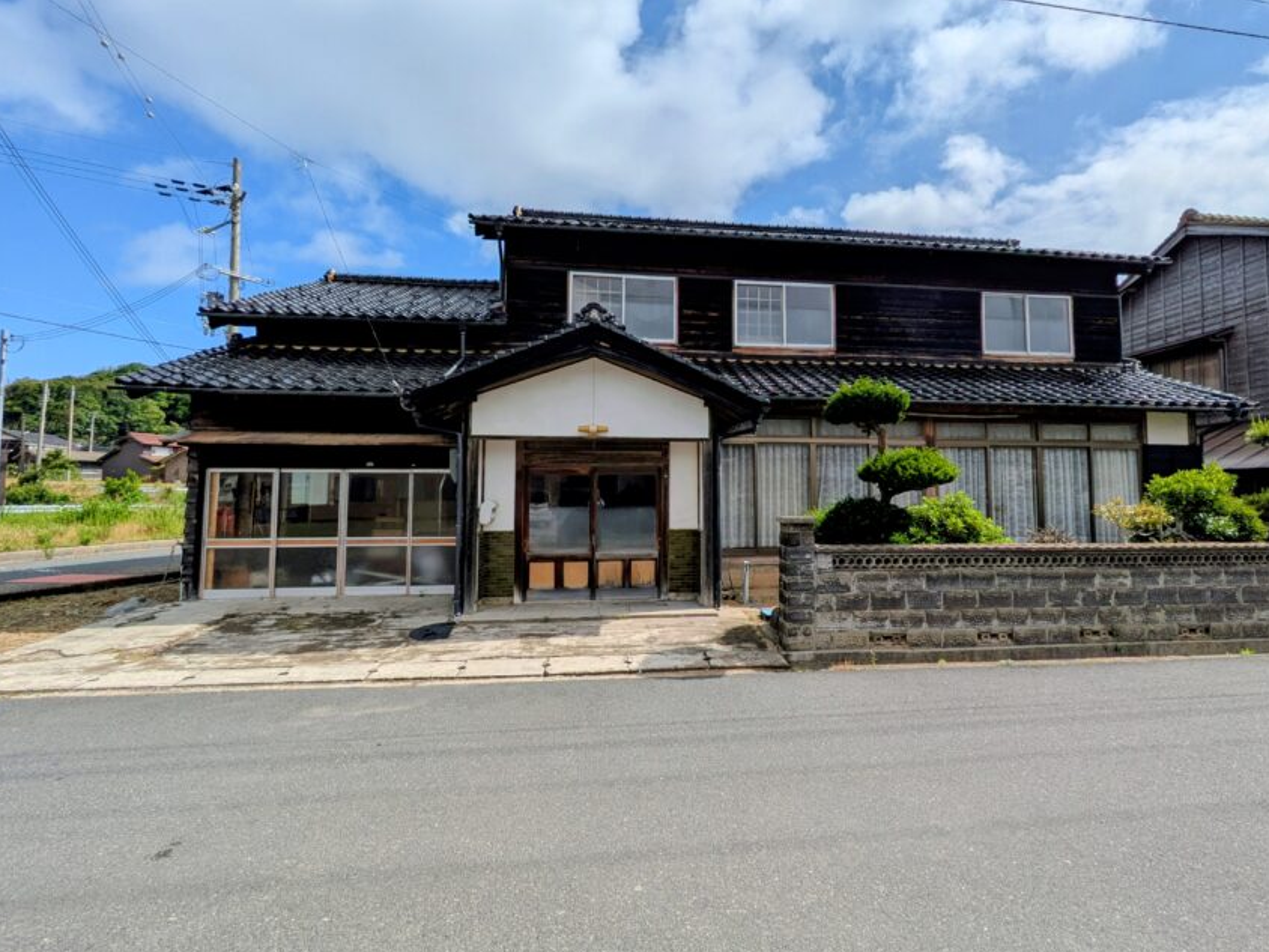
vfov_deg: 74.7
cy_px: 456
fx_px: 623
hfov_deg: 90.9
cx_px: 684
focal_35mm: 17
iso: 49
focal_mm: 1.83
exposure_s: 1/5348
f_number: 2.2
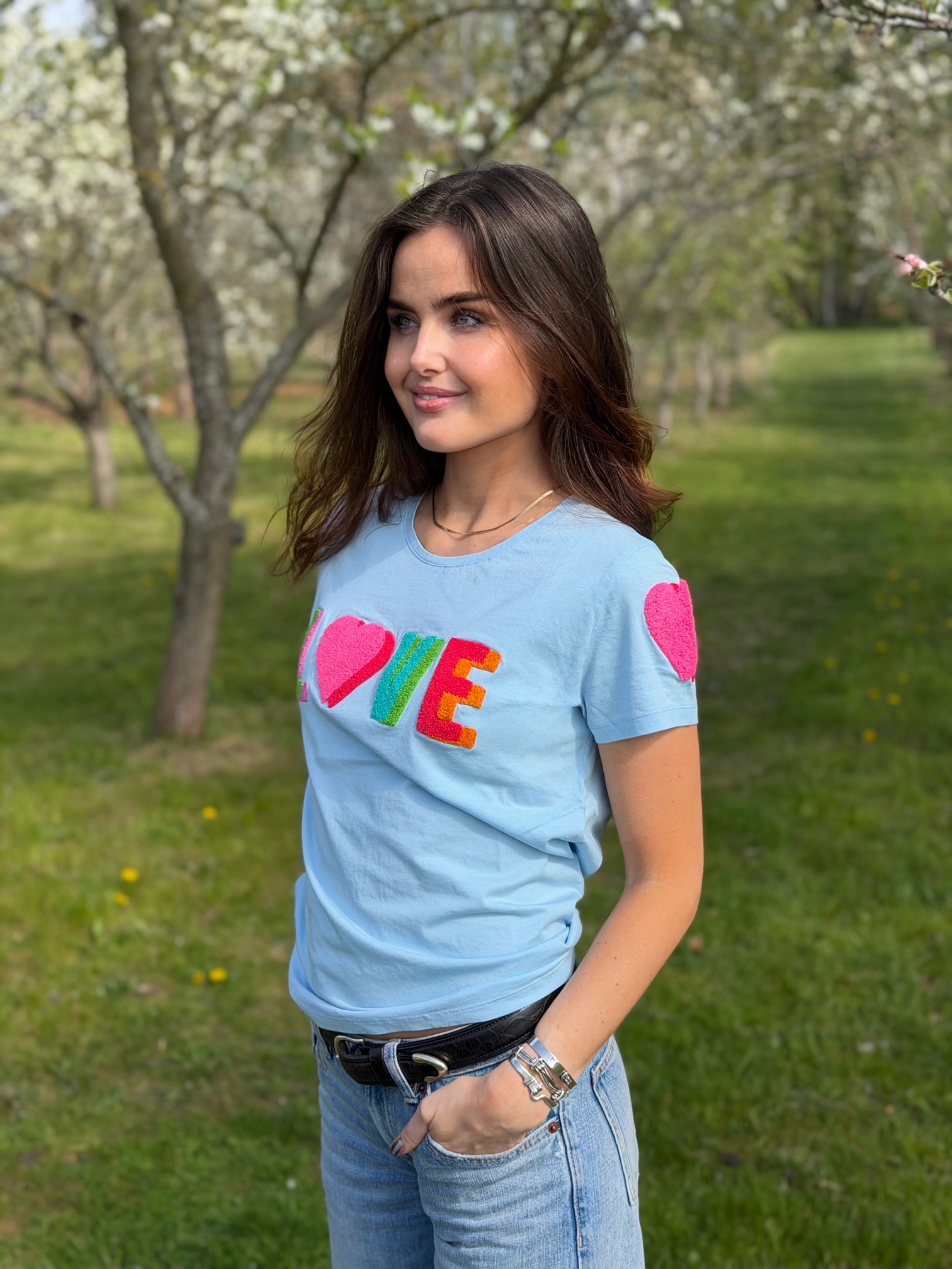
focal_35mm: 48
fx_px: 1760
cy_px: 634
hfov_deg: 30.3
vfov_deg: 39.7
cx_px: 476
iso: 64
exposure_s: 1/2976
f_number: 1.78
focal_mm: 6.76
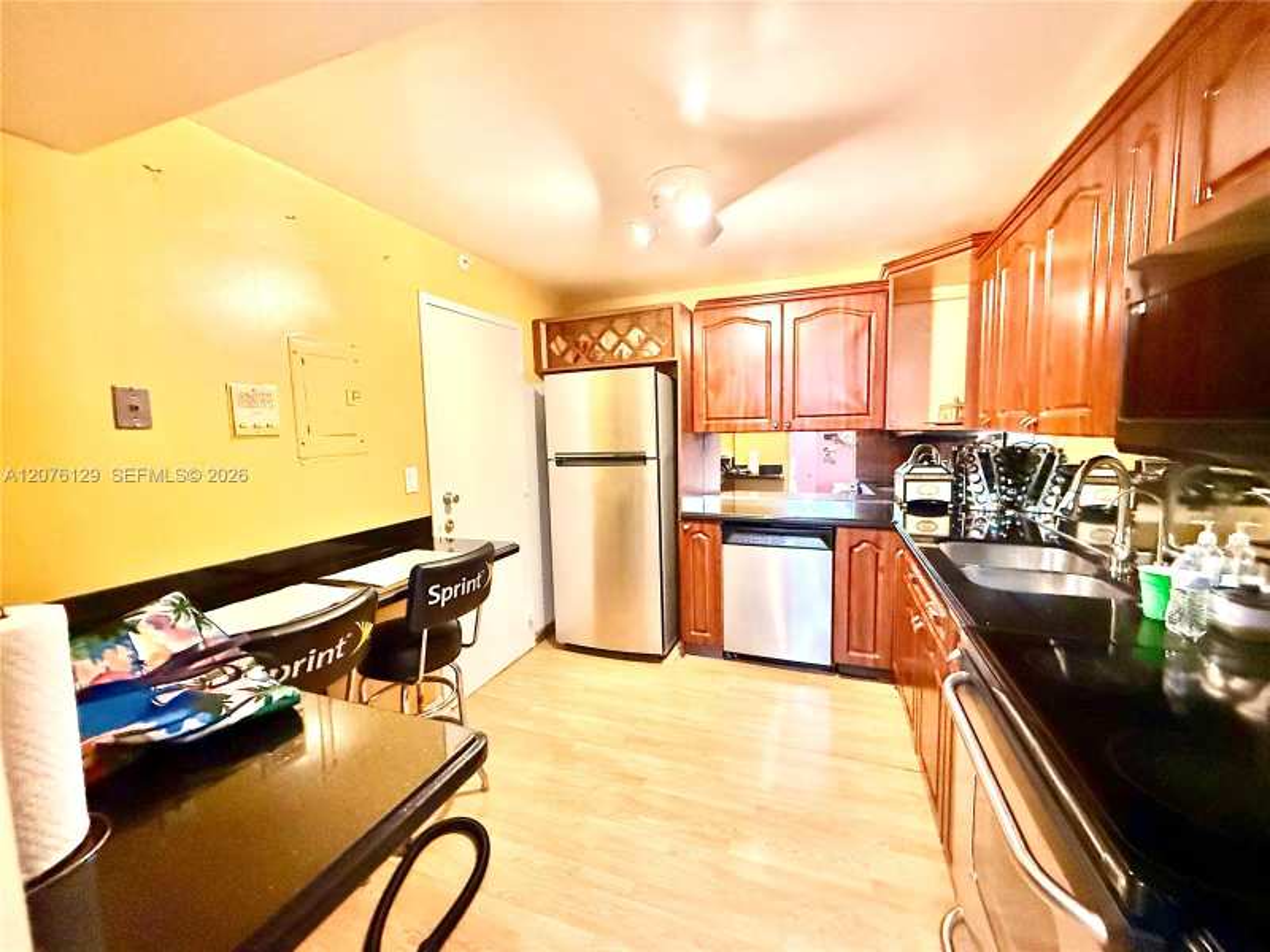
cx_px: 635
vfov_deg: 85.7
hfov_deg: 102.1
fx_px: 514
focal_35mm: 14
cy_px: 476
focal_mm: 2.22
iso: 1000
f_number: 2.2
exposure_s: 1/60
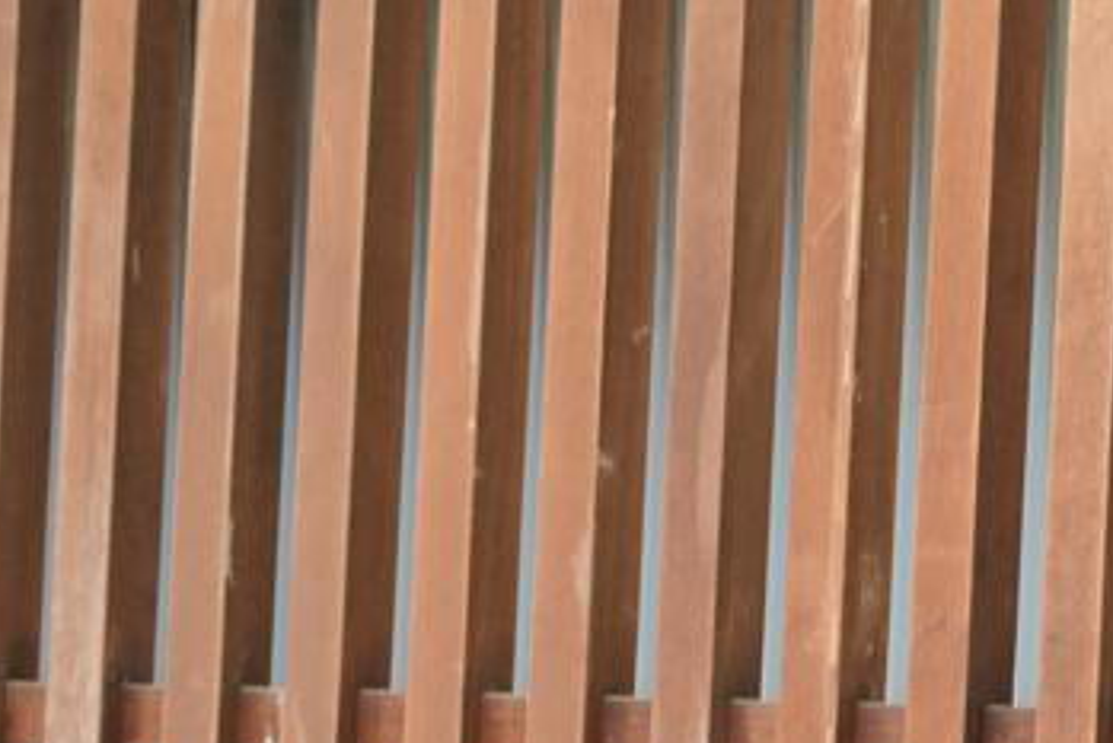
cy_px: 611
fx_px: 10082
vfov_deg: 4.2
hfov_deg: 6.3
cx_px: 1371
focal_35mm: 326
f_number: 4
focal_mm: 105
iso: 5000
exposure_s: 1/125
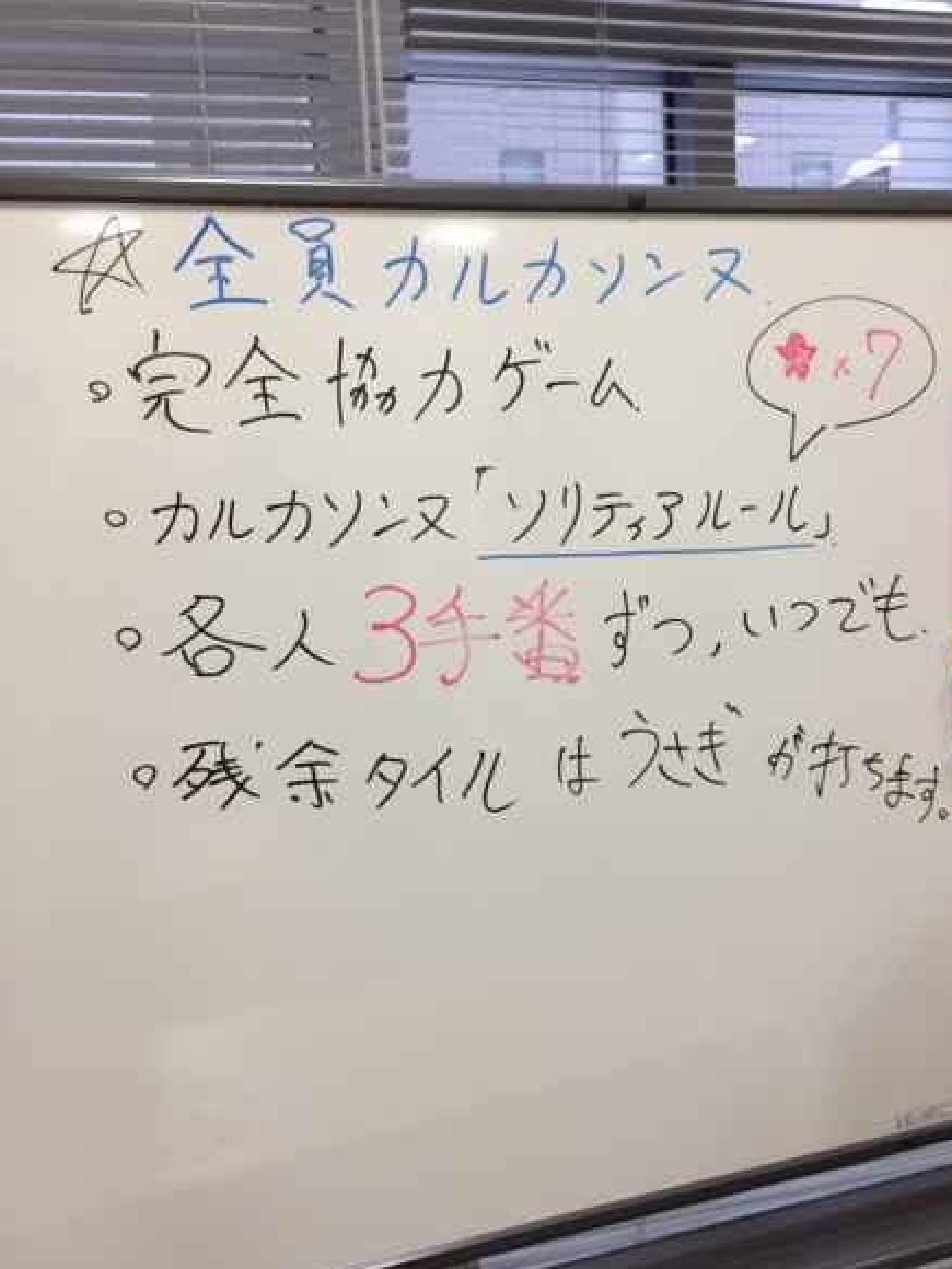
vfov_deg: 56.8
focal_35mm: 32
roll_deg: +2.8
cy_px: 648
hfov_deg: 44.1
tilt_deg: -8.0
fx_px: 1173
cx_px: 523
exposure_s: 1/30
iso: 32
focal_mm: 4.15
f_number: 2.2
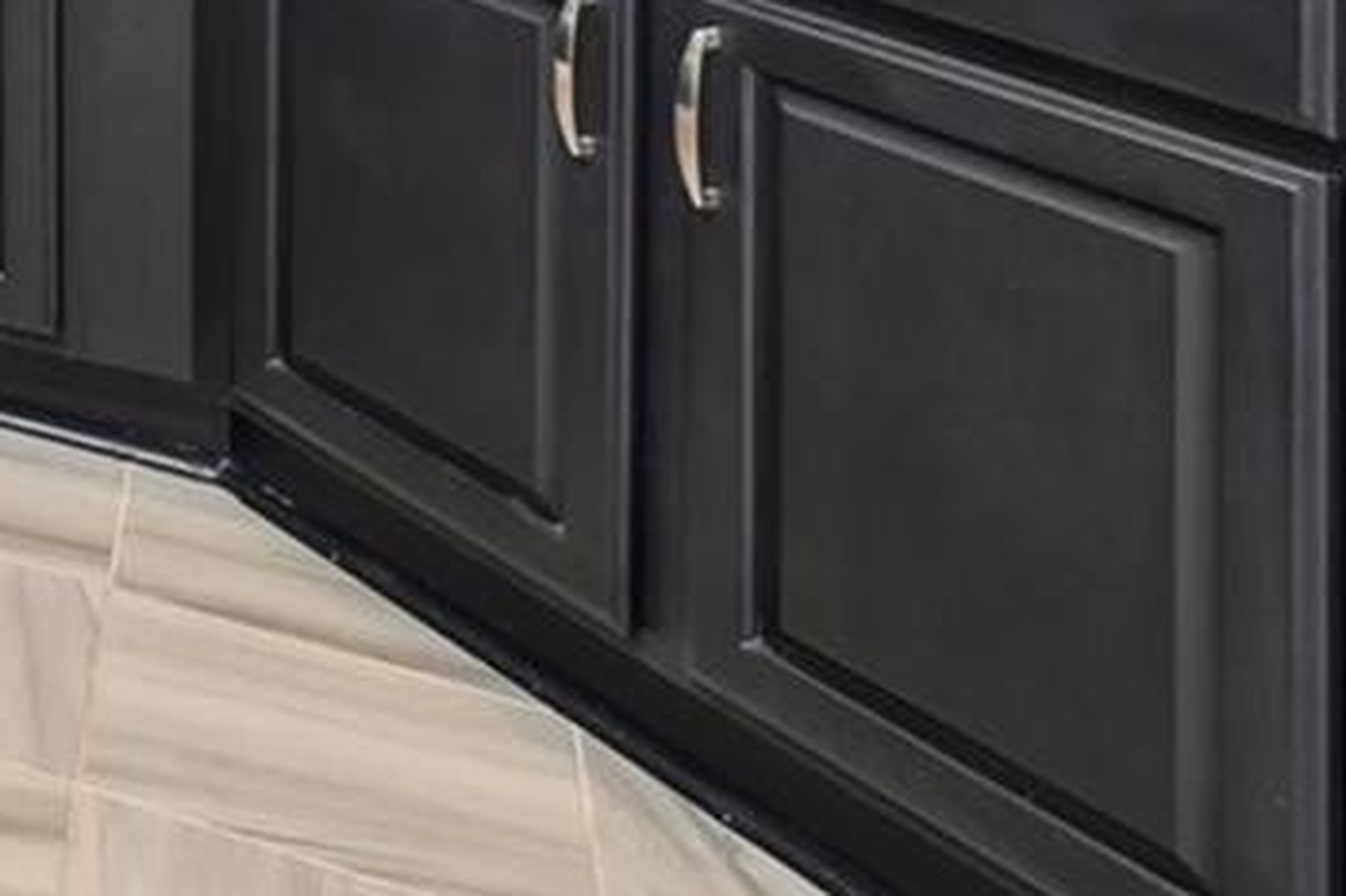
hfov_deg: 19.1
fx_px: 2392
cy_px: -744
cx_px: -1334
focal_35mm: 64
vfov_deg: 17.2
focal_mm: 14
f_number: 8
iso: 400
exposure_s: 1/8
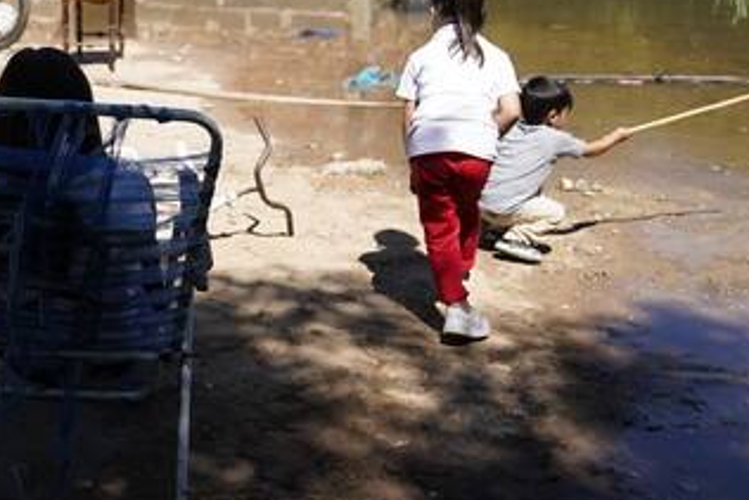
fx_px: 1186
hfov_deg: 33.5
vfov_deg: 23.5
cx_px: 102
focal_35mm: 57
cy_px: 118
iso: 640
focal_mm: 25
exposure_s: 1/8000
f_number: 2.8
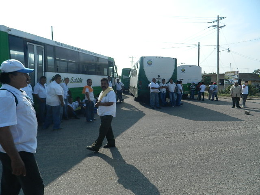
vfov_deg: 54.9
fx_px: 188
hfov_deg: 69.4
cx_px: 130
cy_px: 98
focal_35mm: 25
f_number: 8.7
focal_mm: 4.5
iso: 80
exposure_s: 1/200
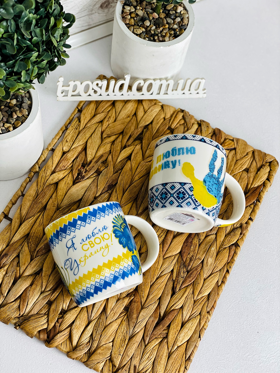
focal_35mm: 52
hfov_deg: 28.0
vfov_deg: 36.8
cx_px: 140
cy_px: 186
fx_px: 561
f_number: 2
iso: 25
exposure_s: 1/100
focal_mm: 6
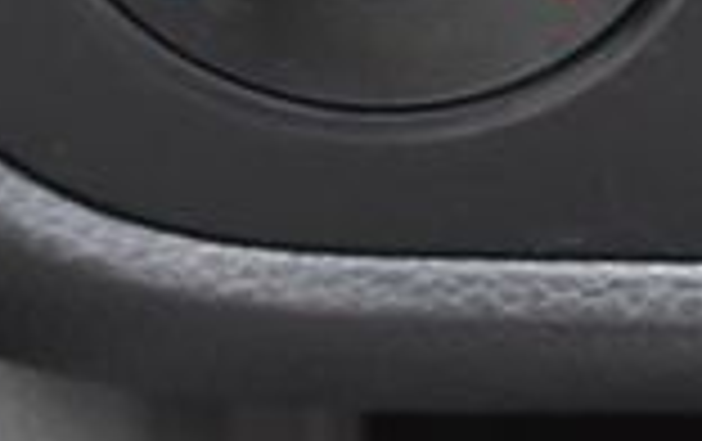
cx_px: 1296
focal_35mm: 344
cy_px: -495
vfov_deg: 3.8
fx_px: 6592
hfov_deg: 6.0
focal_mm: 55
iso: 400
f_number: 6.3
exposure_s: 1/15
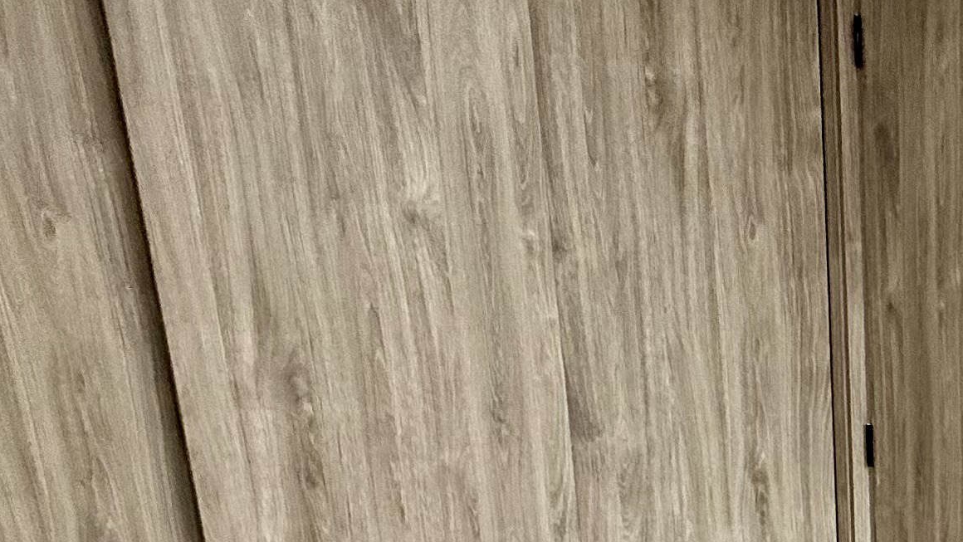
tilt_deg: -19.0
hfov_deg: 32.8
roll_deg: -2.1
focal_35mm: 53
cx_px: 1133
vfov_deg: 18.6
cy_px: 921
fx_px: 1354
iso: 50
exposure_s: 1/149
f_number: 2.2
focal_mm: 2.22
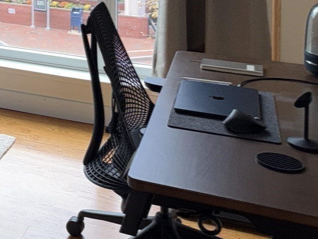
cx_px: -119
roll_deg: +0.3
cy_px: -102
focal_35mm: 70
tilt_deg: -0.6
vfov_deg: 18.9
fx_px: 643
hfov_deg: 23.7
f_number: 1.78
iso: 64
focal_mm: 6.76
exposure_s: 1/121
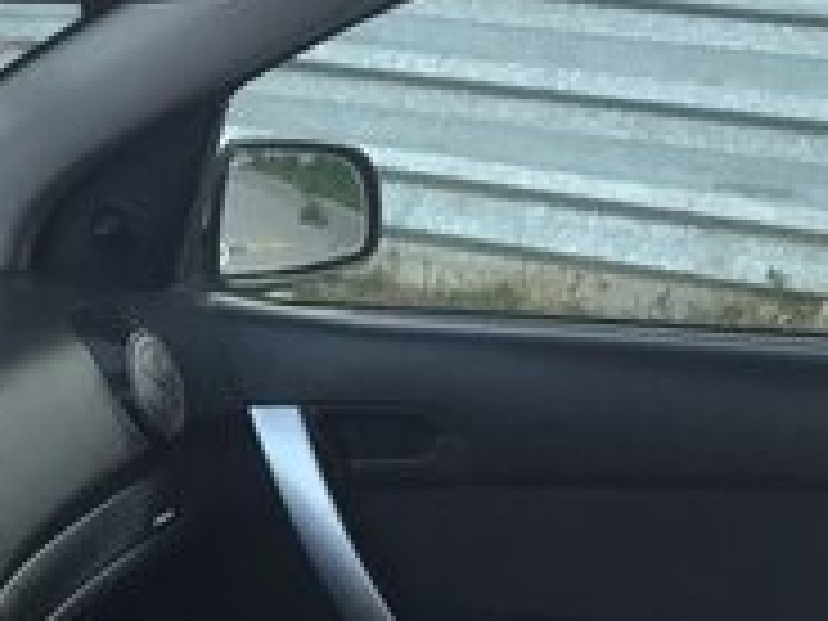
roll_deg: -4.4
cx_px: -202
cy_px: 916
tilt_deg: -27.6
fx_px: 2488
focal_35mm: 104
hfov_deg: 17.8
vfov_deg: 13.5
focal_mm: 4.15
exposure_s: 1/33
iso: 40
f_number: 2.2
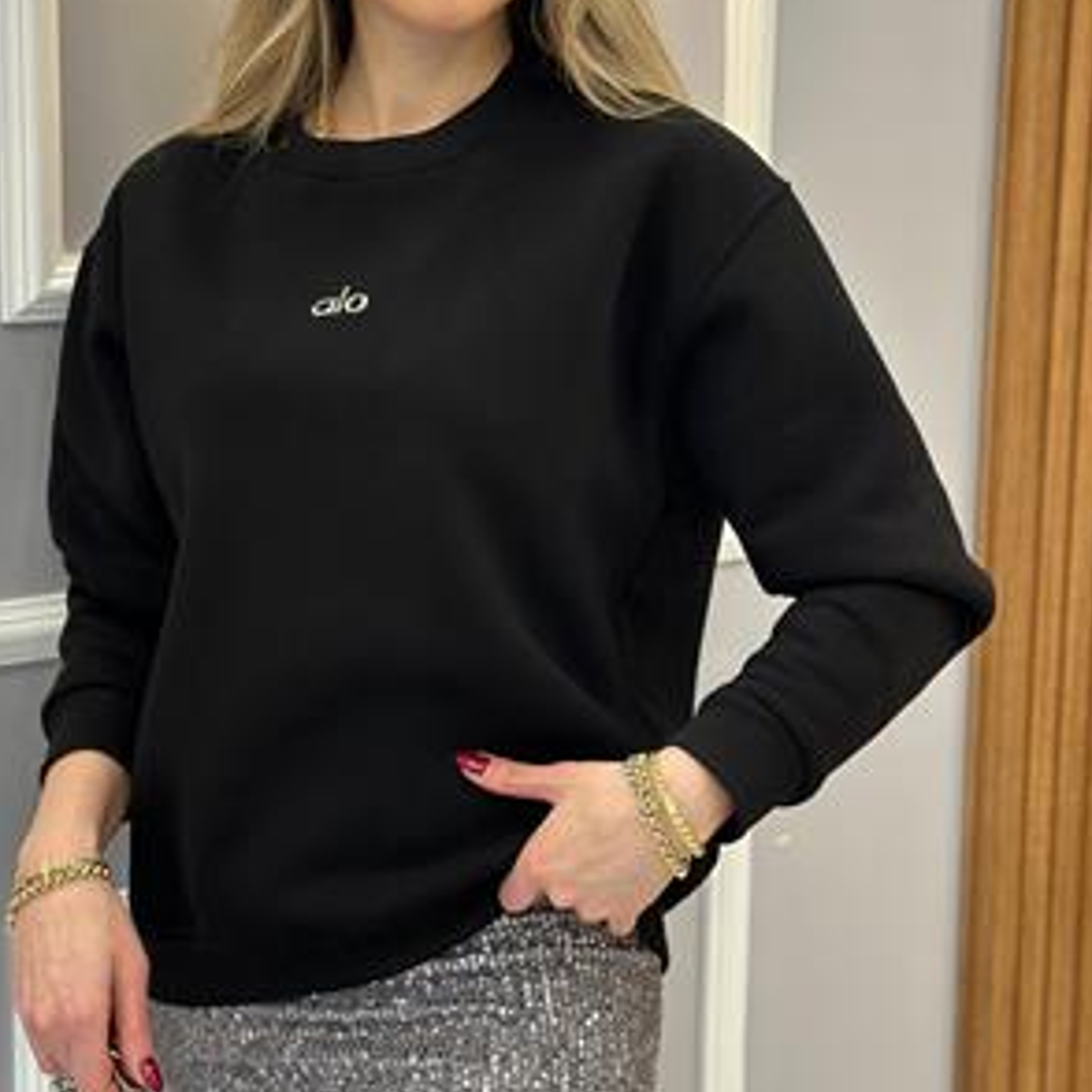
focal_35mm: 75
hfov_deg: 23.0
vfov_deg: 23.0
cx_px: 409
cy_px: 464
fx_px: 2677
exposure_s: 1/100
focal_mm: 6.86
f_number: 1.78
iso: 125
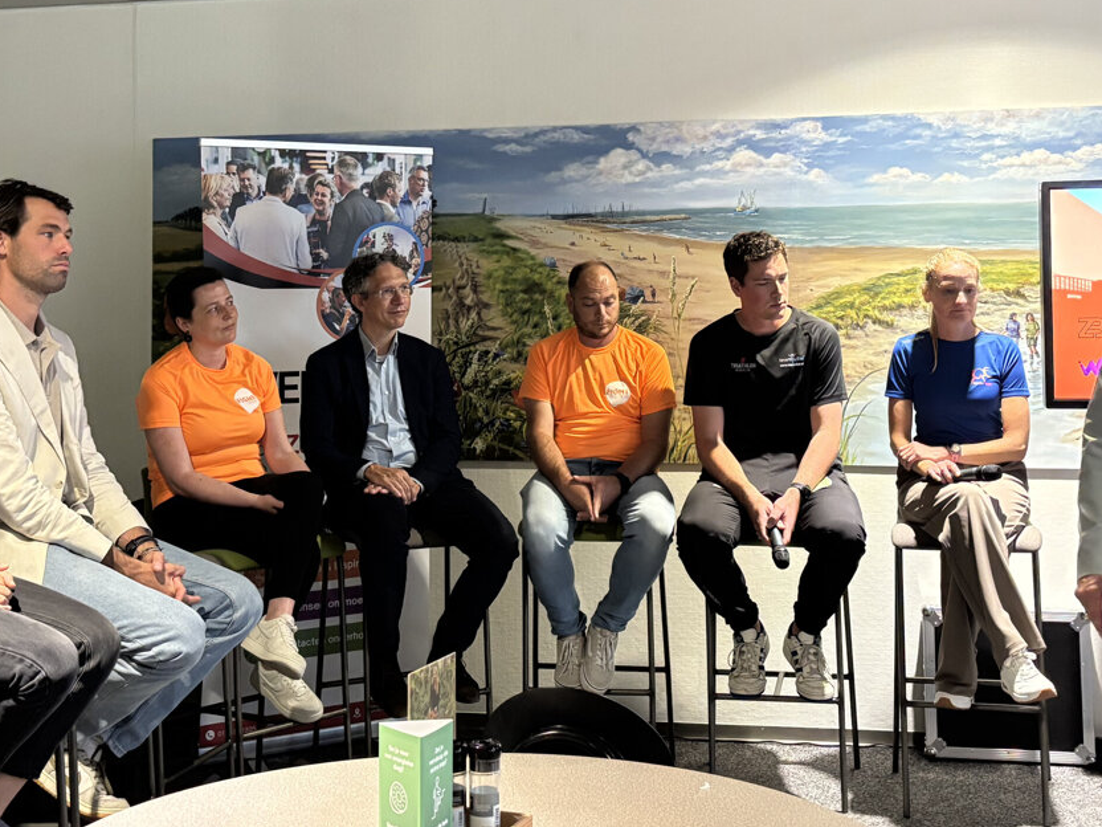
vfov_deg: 28.8
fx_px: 1592
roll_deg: +0.6
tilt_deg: +2.9
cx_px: 554
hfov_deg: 38.2
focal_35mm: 50
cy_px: 235
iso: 500
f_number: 1.6
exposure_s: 1/50
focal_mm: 5.96
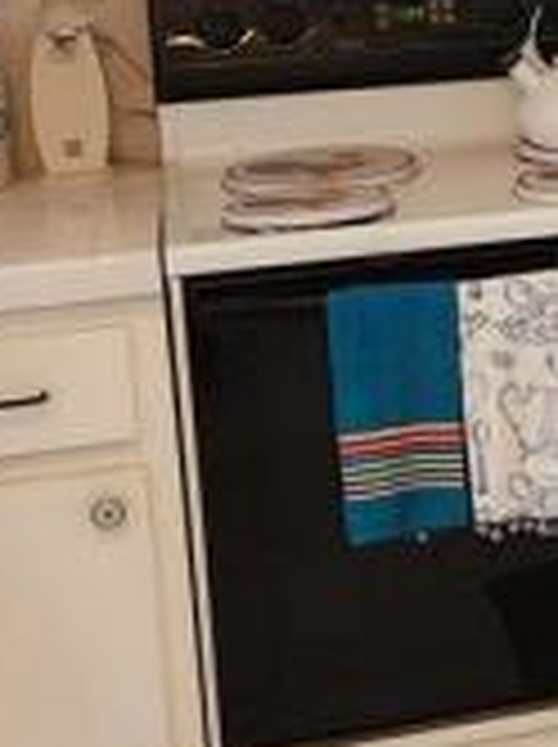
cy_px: 130
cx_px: 896
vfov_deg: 19.4
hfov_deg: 13.7
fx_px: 2155
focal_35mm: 100
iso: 320
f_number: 1.8
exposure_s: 1/120
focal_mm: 5.4
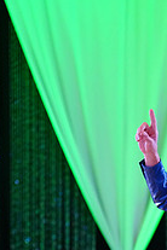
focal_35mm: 303
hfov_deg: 4.5
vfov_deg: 6.7
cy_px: 330
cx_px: 229
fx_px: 2108
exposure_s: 1/400
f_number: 2.8
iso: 6400
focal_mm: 108
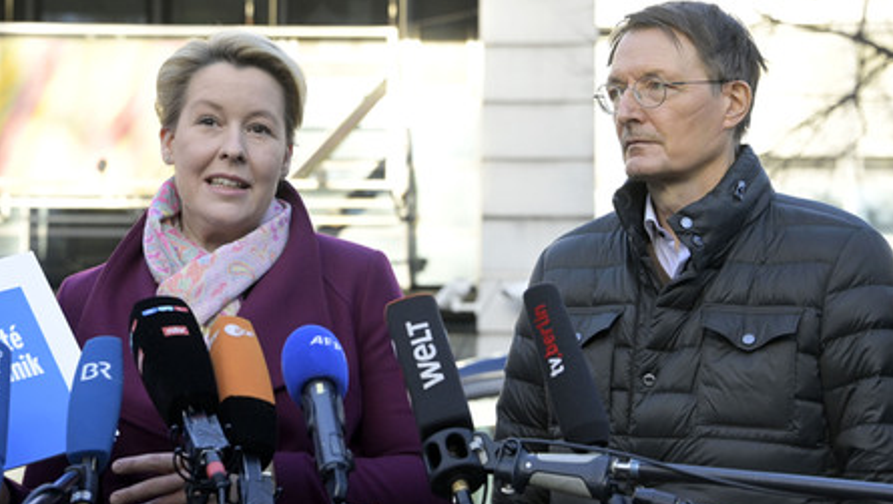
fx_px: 2512
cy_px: 269
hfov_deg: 20.2
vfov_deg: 11.5
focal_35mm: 106
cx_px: 451
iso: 4000
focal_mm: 100
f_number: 6.3
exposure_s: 1/1000
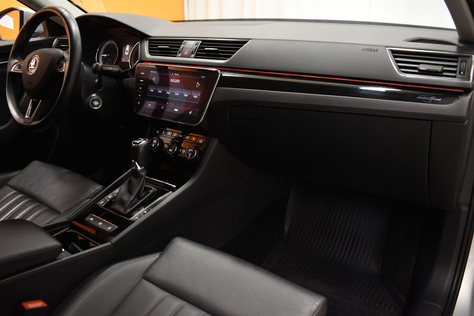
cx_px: 237
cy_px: 158
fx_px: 395
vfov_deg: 43.6
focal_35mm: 30
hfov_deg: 61.9
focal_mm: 20
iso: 1000
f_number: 3.5
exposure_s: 1/30
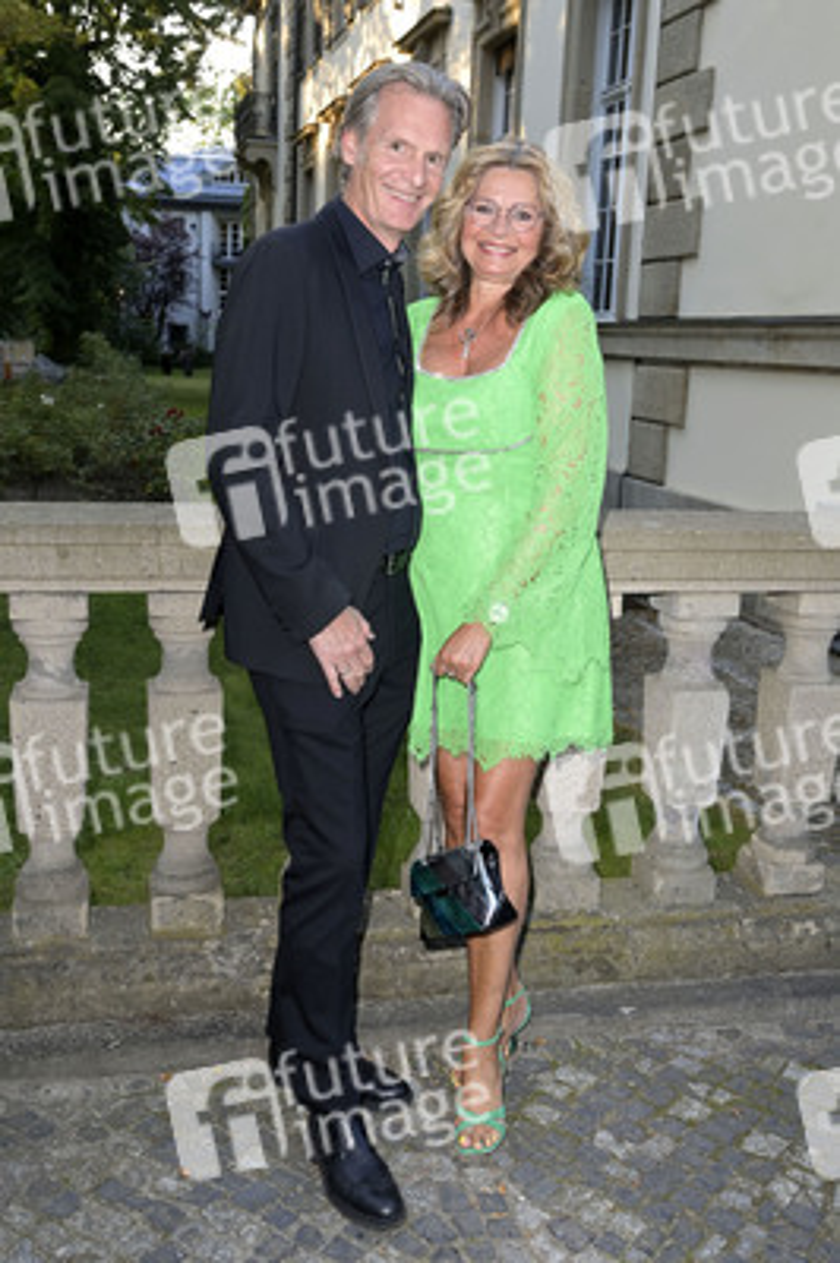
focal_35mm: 35
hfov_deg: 37.8
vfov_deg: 54.5
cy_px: 632
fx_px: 1227
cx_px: 420
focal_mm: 35
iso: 1000
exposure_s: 1/200
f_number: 5.6
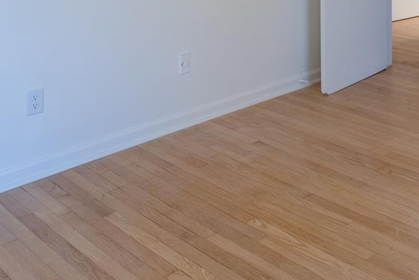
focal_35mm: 49
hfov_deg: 38.2
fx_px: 570
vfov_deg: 24.0
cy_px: -88
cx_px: 358
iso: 200
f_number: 10
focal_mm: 16
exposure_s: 1/60
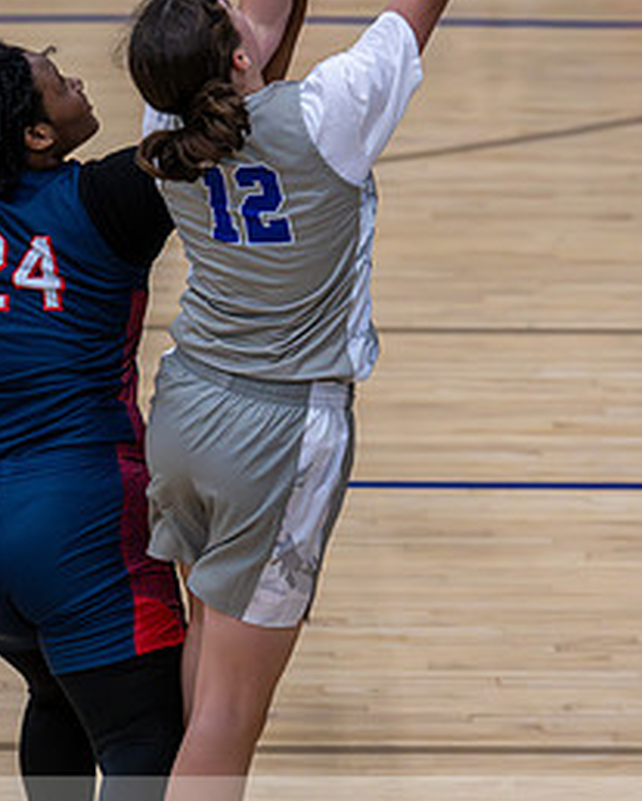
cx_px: 406
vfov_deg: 5.0
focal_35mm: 389
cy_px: 290
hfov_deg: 4.0
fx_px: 9223
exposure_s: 1/1000
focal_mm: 150
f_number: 2.8
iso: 2800
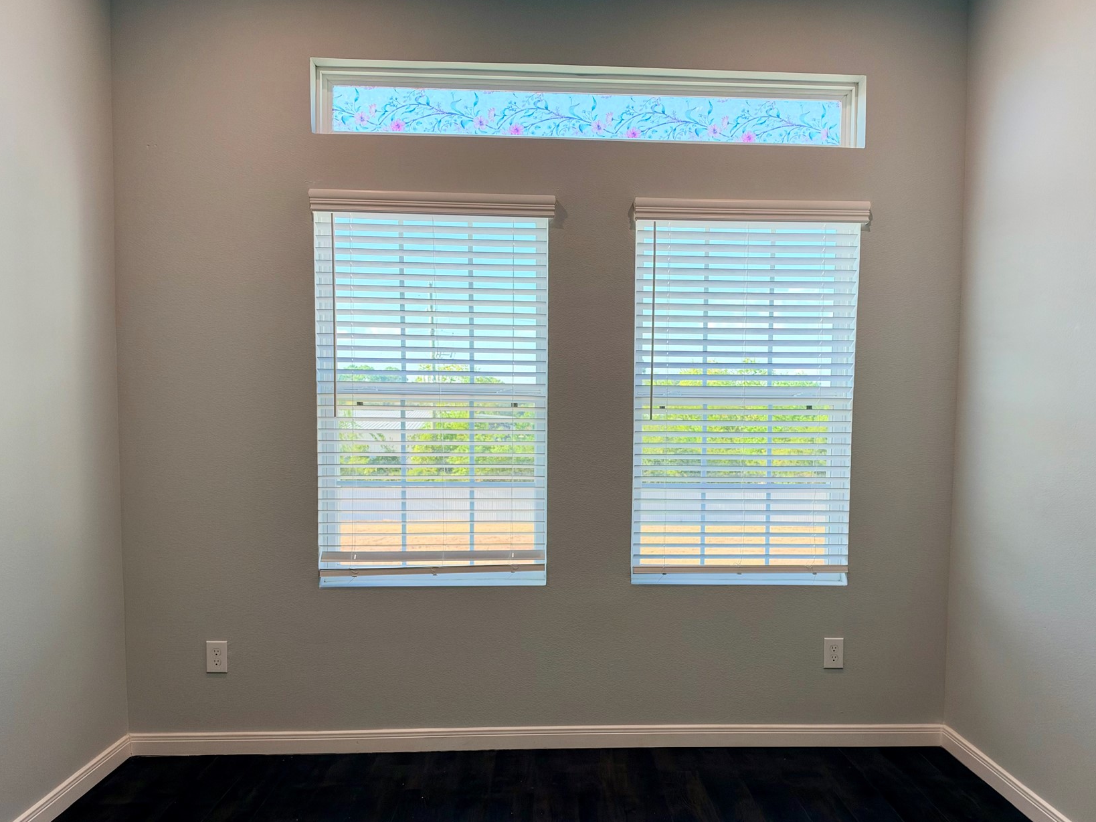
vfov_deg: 46.6
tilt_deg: -4.0
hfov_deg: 59.8
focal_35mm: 30
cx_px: 607
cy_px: 488
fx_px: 950
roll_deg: -0.1
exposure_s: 1/287
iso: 80
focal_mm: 6.93
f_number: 1.8
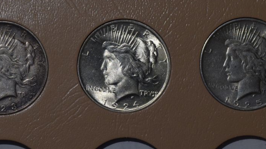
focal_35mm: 201
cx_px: 125
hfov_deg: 10.7
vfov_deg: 6.0
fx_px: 1418
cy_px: 115
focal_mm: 90
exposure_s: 1/160
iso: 1600
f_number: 8
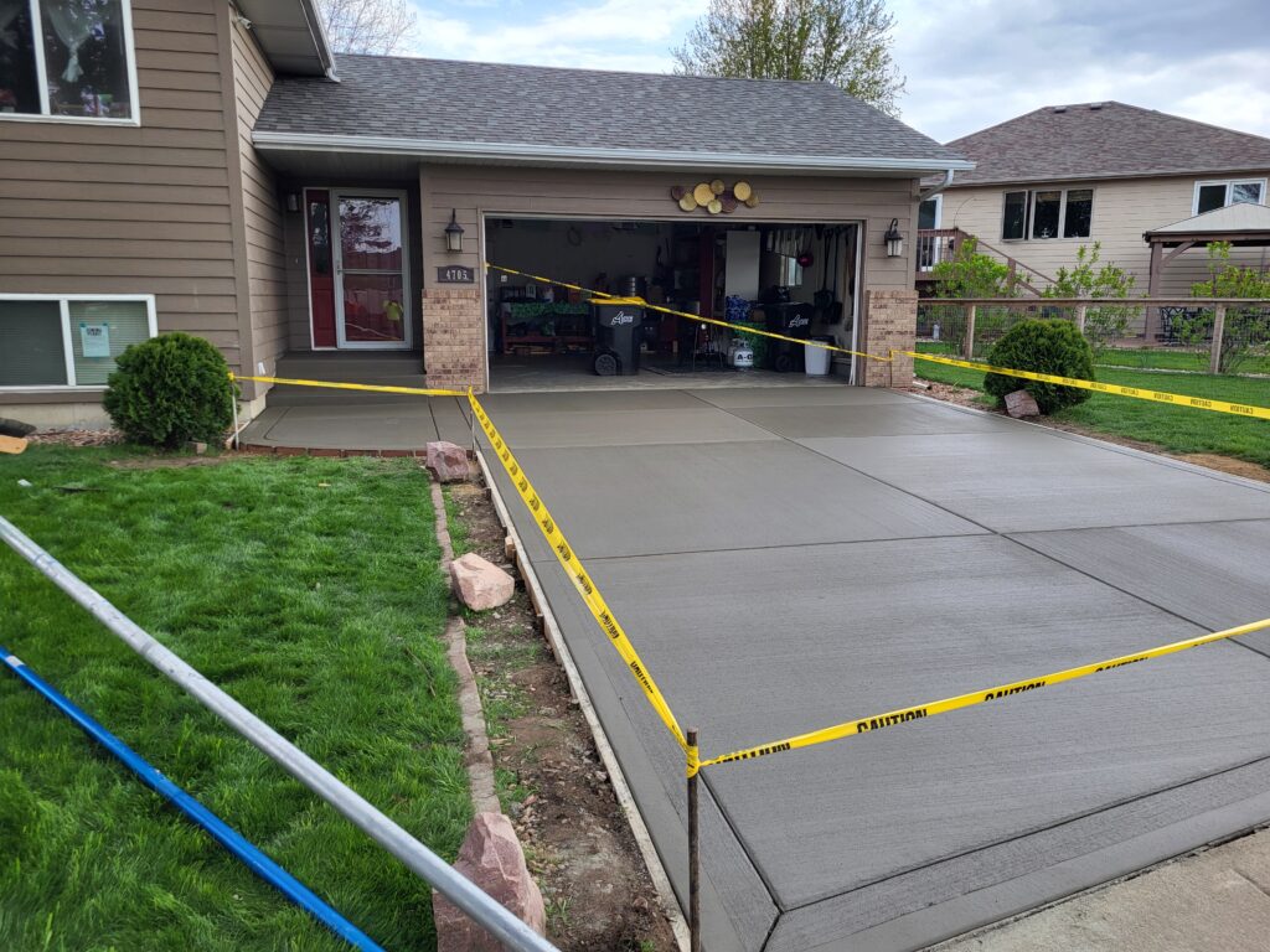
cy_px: 476
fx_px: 954
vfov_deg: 53.1
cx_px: 635
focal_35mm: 26
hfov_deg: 67.3
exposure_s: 1/399
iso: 40
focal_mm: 5.4
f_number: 1.8
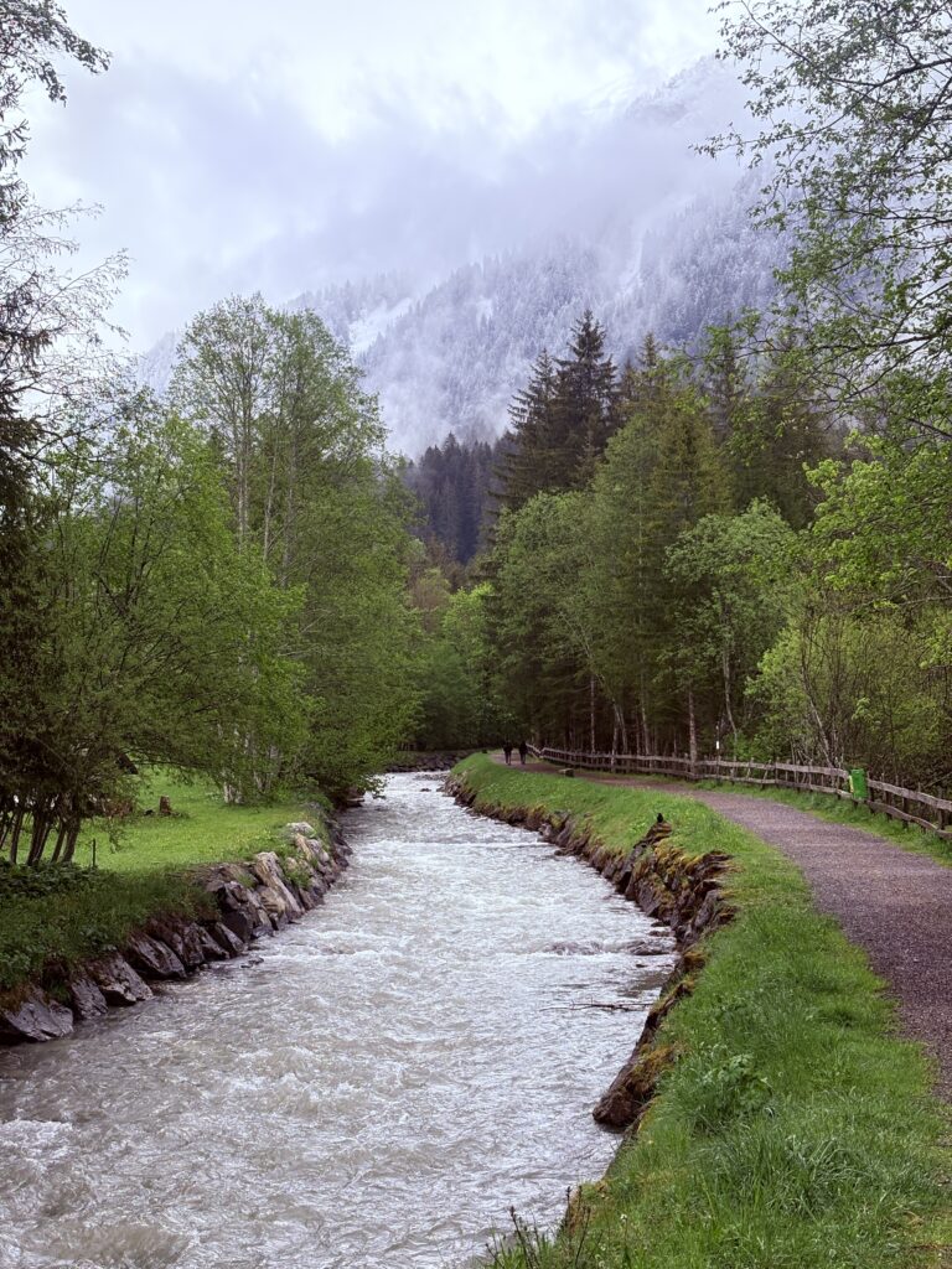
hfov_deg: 28.0
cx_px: 476
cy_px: 634
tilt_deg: +4.2
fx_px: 1907
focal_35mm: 52
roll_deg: +0.7
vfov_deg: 36.8
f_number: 1.6
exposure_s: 1/236
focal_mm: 5.96
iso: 50
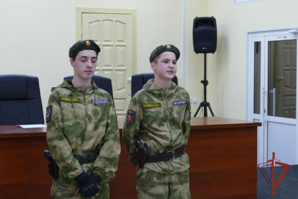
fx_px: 662
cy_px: 100
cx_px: 149
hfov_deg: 25.4
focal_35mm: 80
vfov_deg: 17.1
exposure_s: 1/80
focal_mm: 29.24
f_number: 3.7
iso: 400
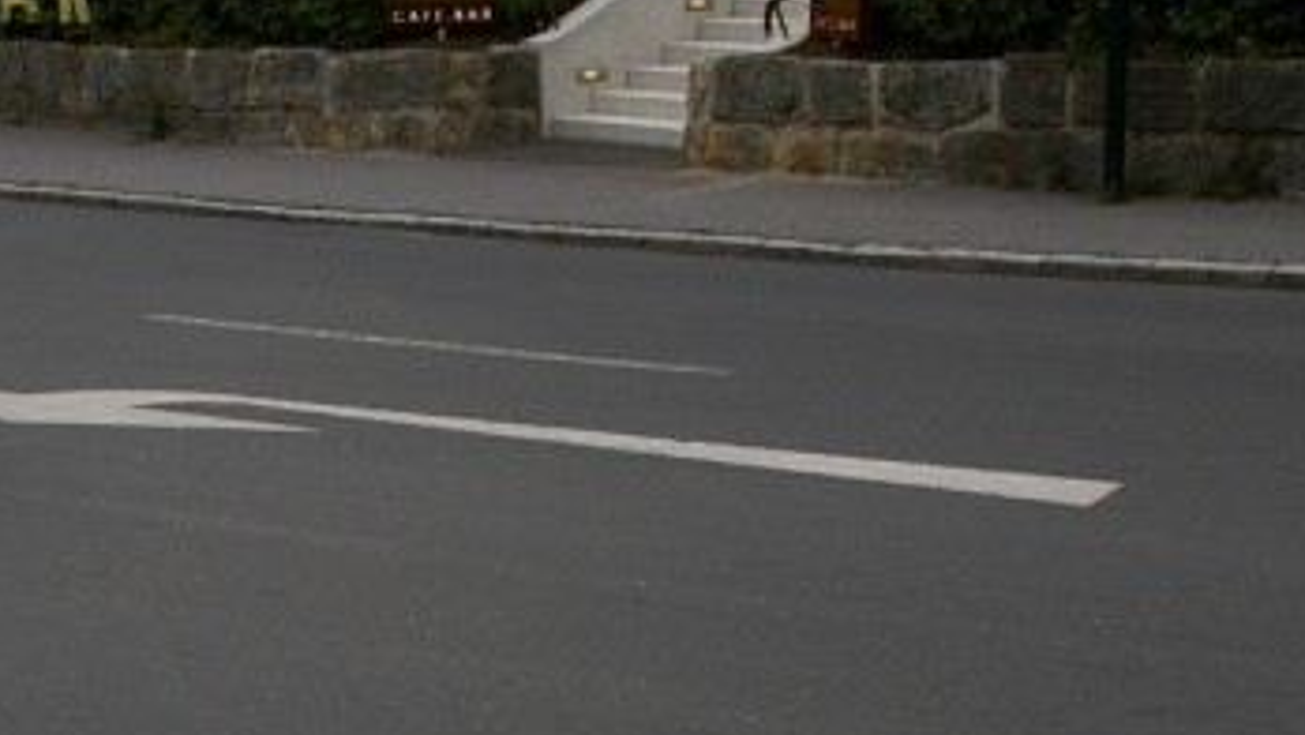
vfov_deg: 18.5
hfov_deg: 31.6
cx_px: 285
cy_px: 411
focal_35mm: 65
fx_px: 2250
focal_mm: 18
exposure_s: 1/125
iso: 200
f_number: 6.7
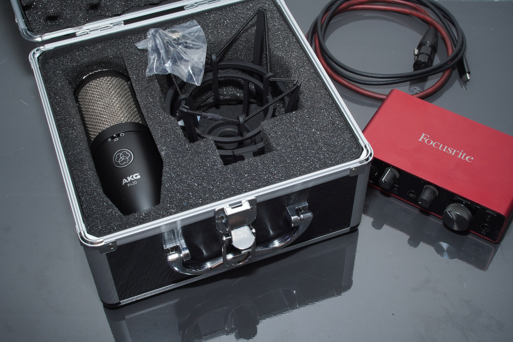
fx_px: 748
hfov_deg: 37.9
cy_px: 171
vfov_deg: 25.8
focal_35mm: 52
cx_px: 256
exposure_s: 1/160
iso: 250
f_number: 9
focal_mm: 35
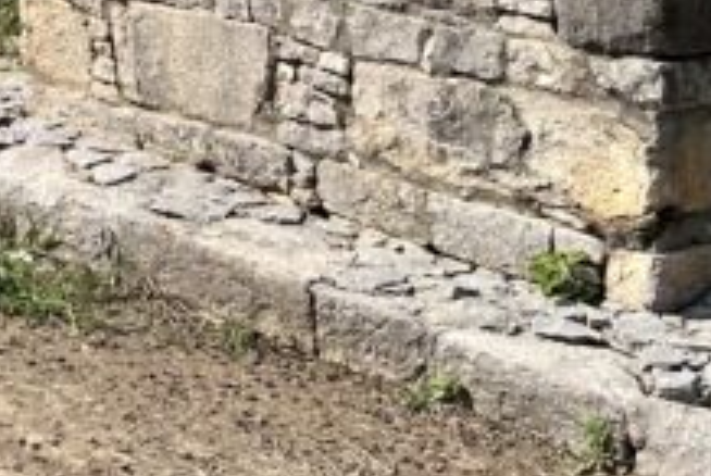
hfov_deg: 16.0
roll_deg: -1.3
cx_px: -352
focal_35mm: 117
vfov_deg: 10.7
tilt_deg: +2.7
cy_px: -509
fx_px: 2314
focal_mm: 6.86
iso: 80
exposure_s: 1/6211
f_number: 1.78
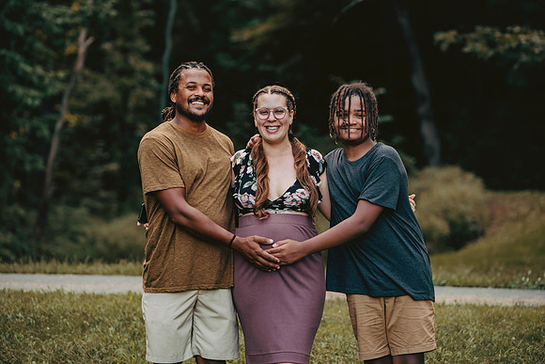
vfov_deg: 10.2
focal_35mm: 135
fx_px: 2044
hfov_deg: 15.2
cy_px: 182
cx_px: 272
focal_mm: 135
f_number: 3.5
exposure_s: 1/125
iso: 250
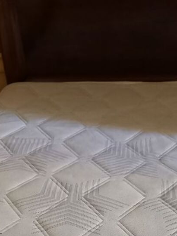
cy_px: 231
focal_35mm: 61
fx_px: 416
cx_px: 123
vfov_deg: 29.7
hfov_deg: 23.9
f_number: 1.8
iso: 1000
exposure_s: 1/20
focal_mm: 4.65
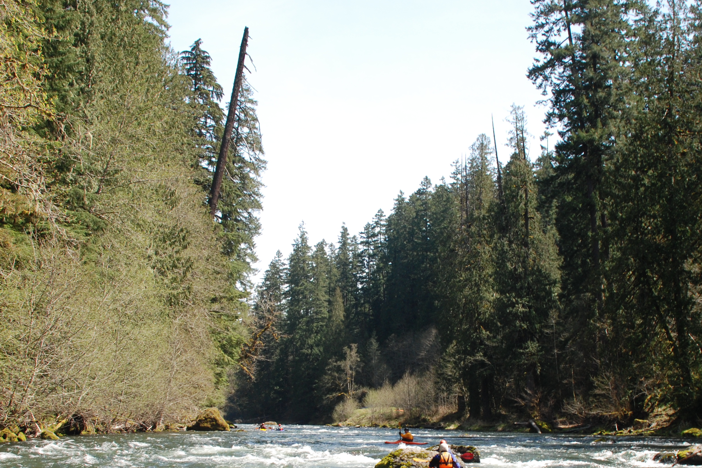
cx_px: 416
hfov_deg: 37.4
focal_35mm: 53
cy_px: 361
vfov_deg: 25.2
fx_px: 1033
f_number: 6.3
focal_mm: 22
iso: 250
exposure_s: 1/125
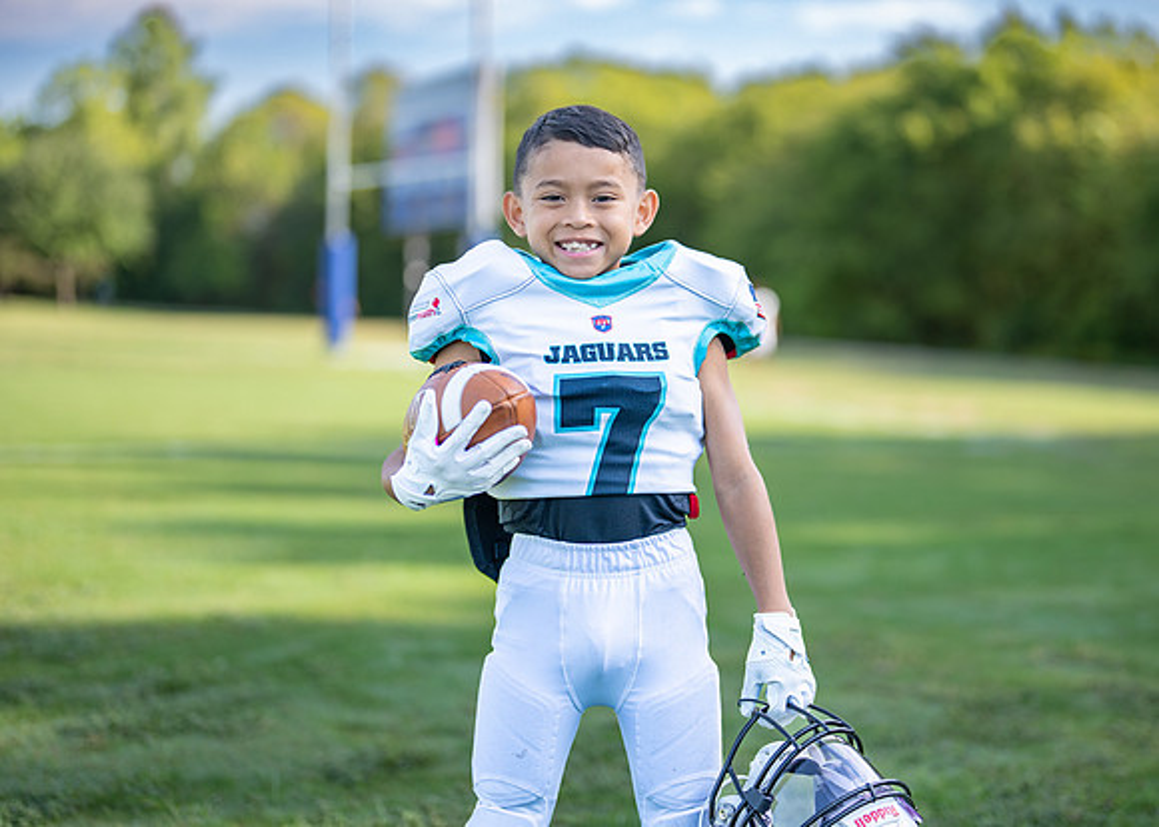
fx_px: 1918
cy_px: 374
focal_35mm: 58
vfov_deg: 24.3
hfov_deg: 33.6
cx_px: 665
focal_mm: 50
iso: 100
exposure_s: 1/2000
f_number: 1.2
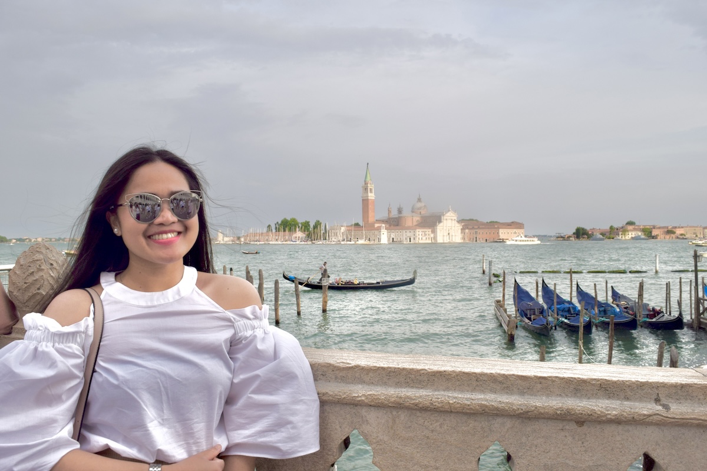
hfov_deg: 67.4
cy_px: 236
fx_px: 530
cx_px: 354
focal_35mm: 27
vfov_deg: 47.9
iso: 400
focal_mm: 18
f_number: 8
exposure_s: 1/250
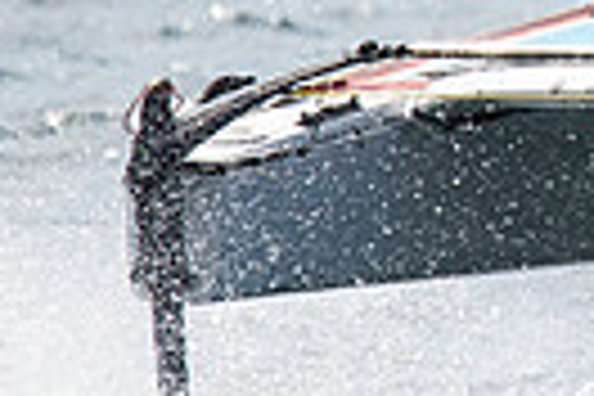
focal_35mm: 2042
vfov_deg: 0.7
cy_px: -173
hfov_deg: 1.0
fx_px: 33690
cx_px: 1202
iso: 400
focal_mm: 300
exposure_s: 1/6400
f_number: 5
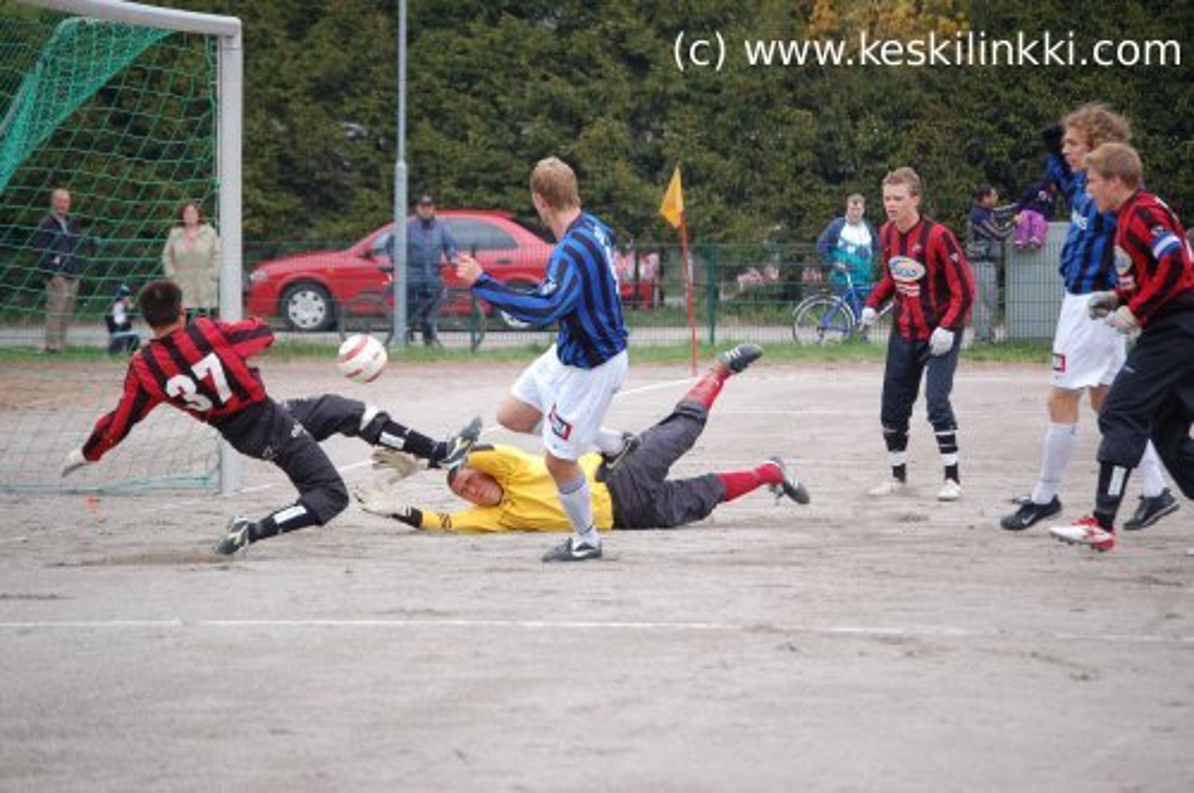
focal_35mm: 202
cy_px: 396
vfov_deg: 6.8
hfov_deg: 10.2
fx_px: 6707
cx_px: 597
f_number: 5
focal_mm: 135
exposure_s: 1/1000
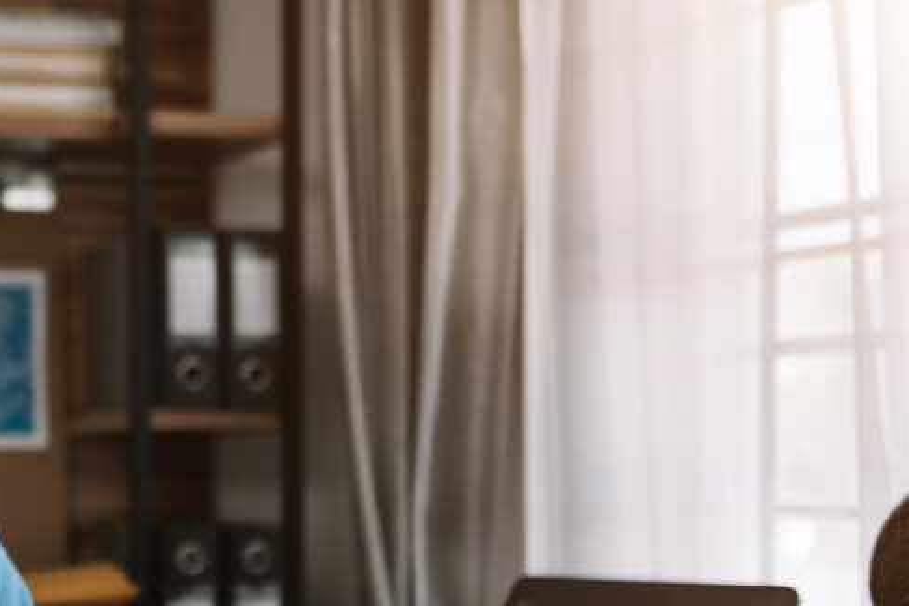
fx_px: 2222
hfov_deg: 22.1
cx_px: -37
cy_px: 513
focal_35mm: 88
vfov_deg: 15.4
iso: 200
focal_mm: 42
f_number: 2.8
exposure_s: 1/160
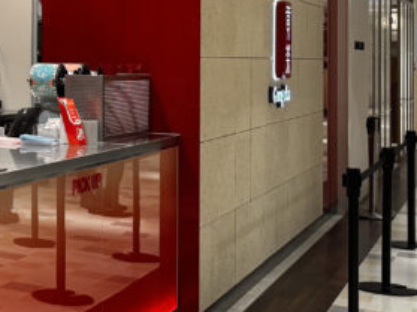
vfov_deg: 16.9
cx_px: -230
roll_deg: -0.3
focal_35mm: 86
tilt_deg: +1.0
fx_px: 1036
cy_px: 16
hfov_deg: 19.5
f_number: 1.78
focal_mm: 6.76
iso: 125
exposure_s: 1/120
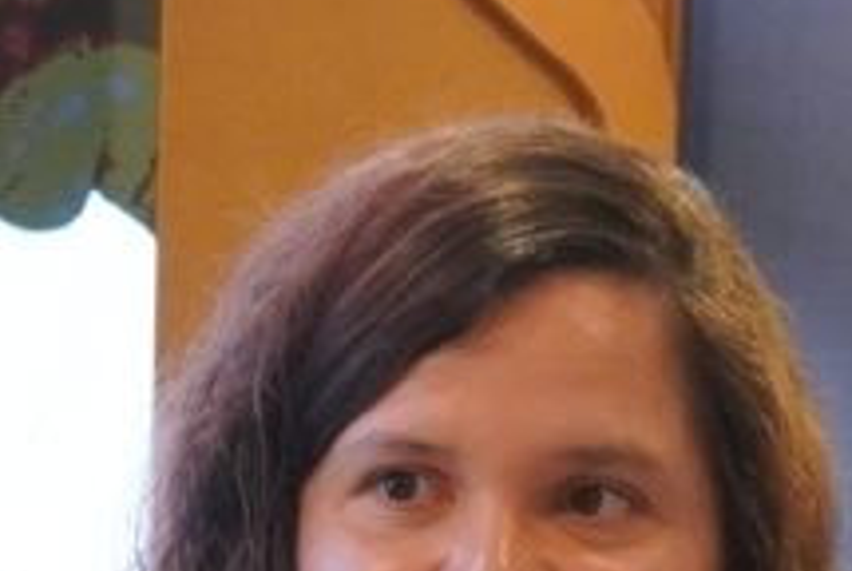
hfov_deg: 11.4
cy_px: 872
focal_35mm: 180
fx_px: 4266
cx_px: 472
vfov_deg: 7.5
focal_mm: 16
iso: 2500
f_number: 4
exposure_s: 1/160
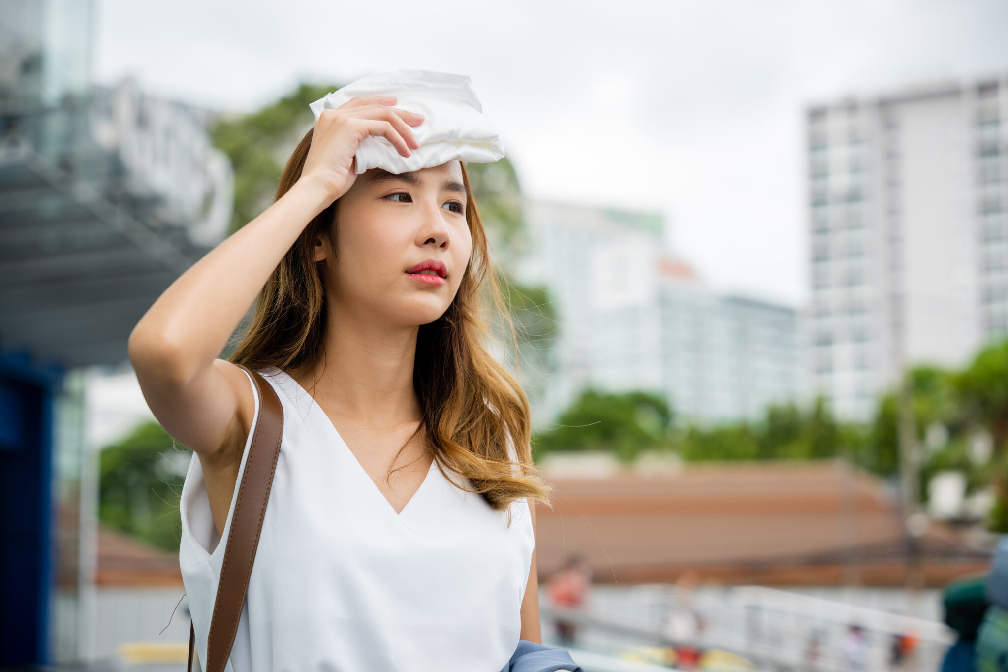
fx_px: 1904
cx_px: 504
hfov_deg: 29.7
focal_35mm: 68
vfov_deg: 20.0
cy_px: 336
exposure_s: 1/640
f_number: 2.8
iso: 125
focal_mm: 68
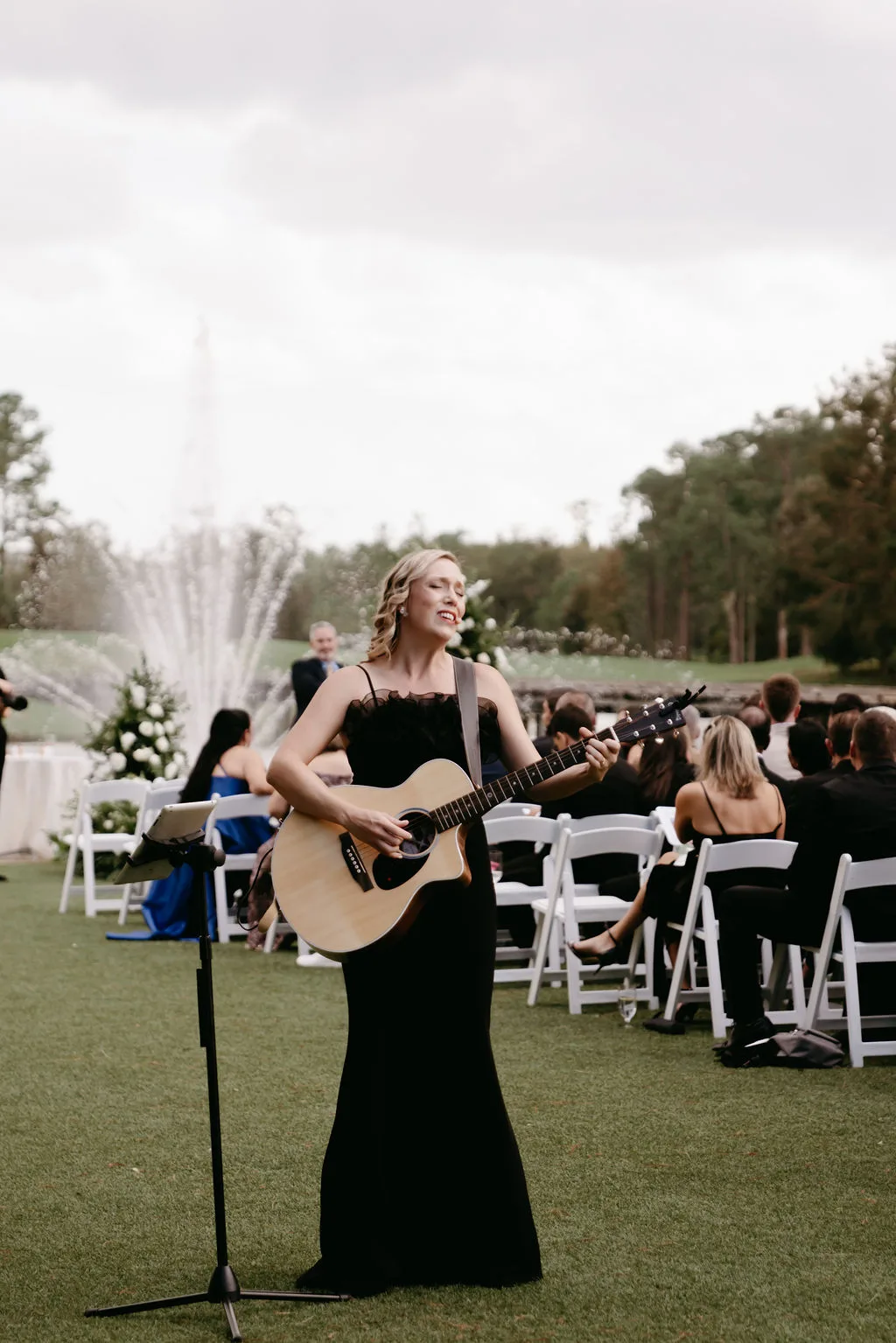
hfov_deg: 13.4
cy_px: 672
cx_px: 448
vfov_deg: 20.0
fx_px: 3806
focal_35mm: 102
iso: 320
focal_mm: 68
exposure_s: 1/1000
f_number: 2.8
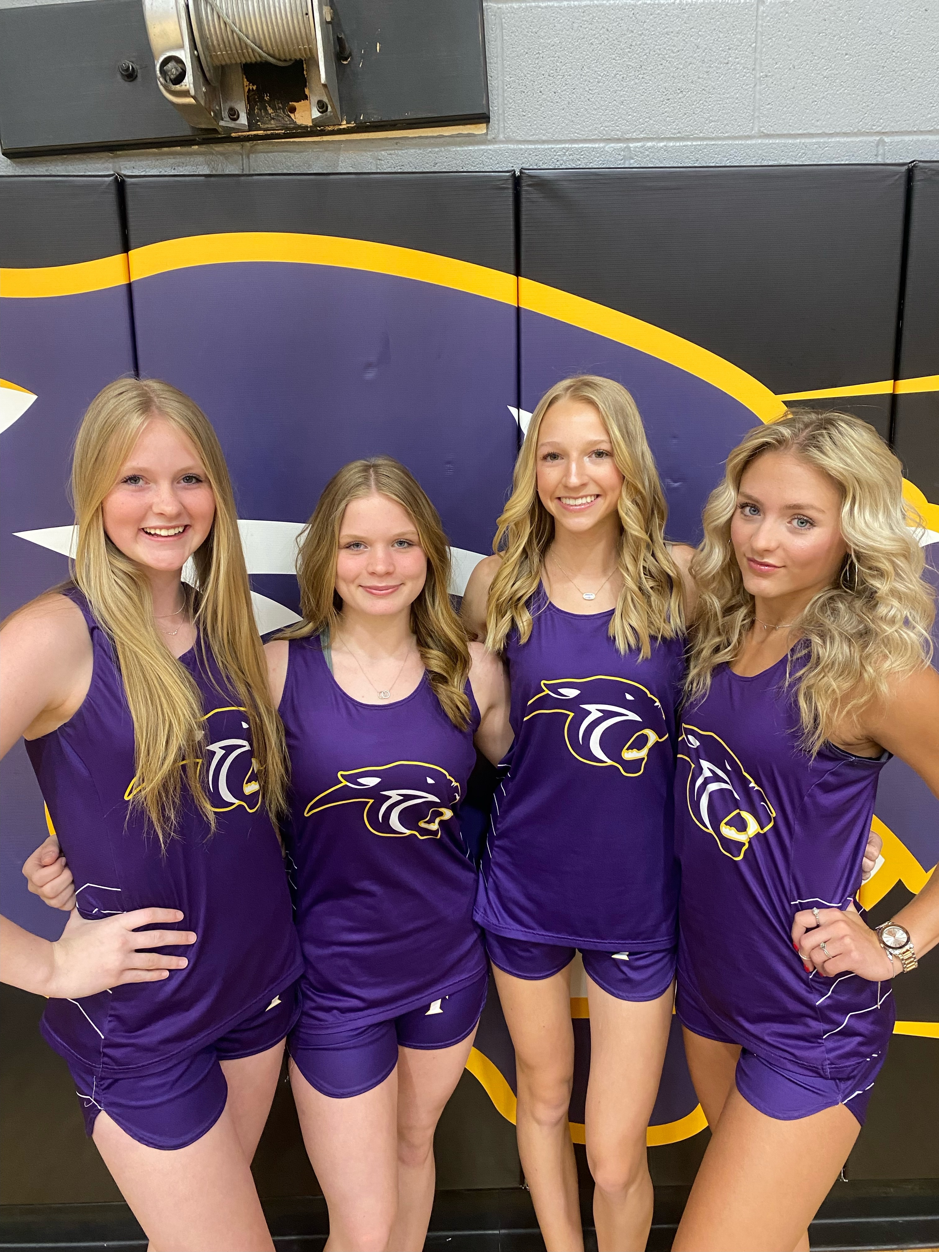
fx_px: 940
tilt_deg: -10.1
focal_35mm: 26
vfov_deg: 67.3
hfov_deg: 53.1
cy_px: 626
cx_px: 470
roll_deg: +1.6
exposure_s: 1/60
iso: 200
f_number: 1.8
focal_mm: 4.25
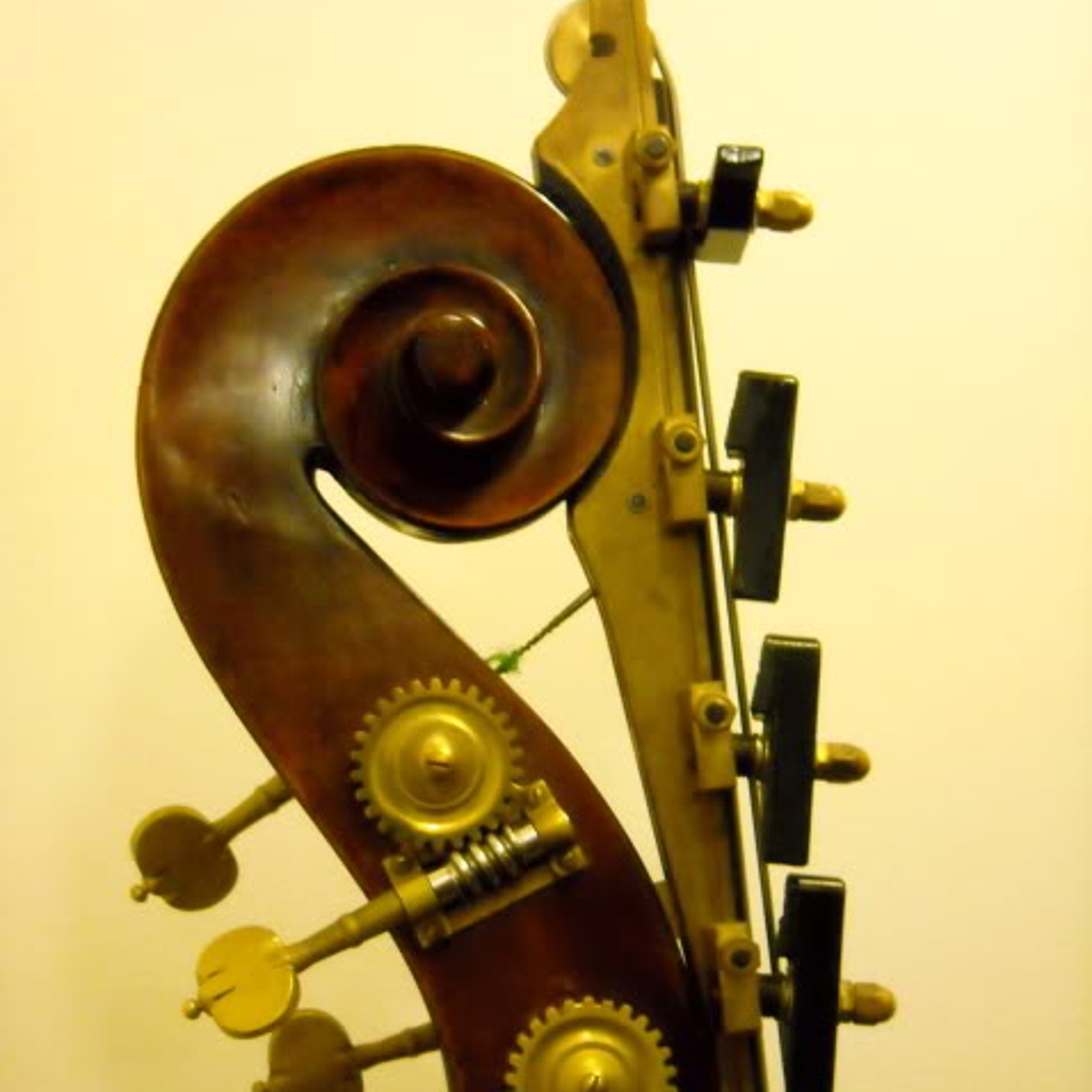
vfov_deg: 19.3
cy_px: 660
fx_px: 3212
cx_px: 546
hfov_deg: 19.3
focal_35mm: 90
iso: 800
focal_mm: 12.3
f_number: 3.9
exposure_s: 1/88
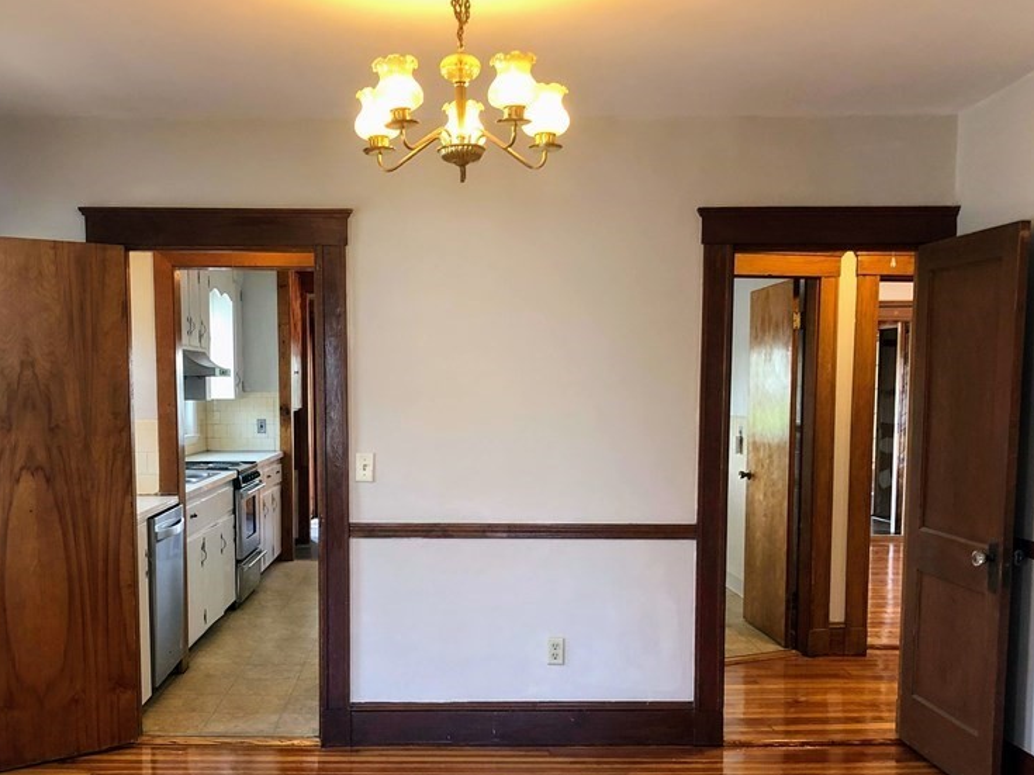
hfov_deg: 47.6
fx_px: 1165
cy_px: 515
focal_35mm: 39
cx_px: 423
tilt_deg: -4.6
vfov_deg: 36.4
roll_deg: -0.4
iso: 40
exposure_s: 1/20
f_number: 1.8
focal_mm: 3.99
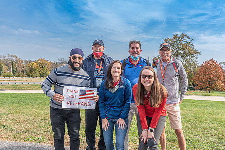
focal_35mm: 35
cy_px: 75
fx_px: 219
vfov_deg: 37.9
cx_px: 112
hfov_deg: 54.4
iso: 500
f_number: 10
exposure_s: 1/400
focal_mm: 35
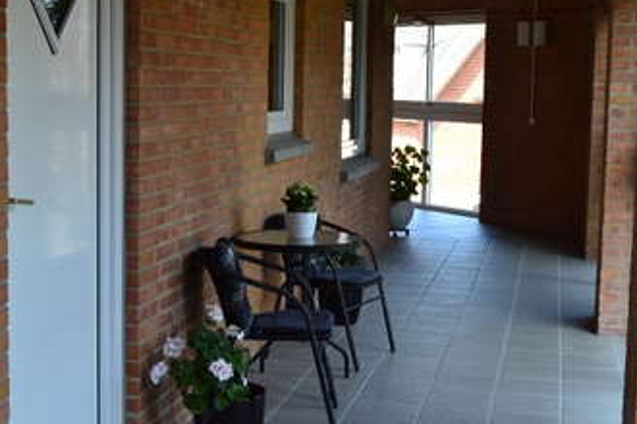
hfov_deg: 31.0
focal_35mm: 65
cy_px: 200
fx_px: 1150
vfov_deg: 20.9
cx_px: 330
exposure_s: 1/80
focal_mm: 34
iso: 400
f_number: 8
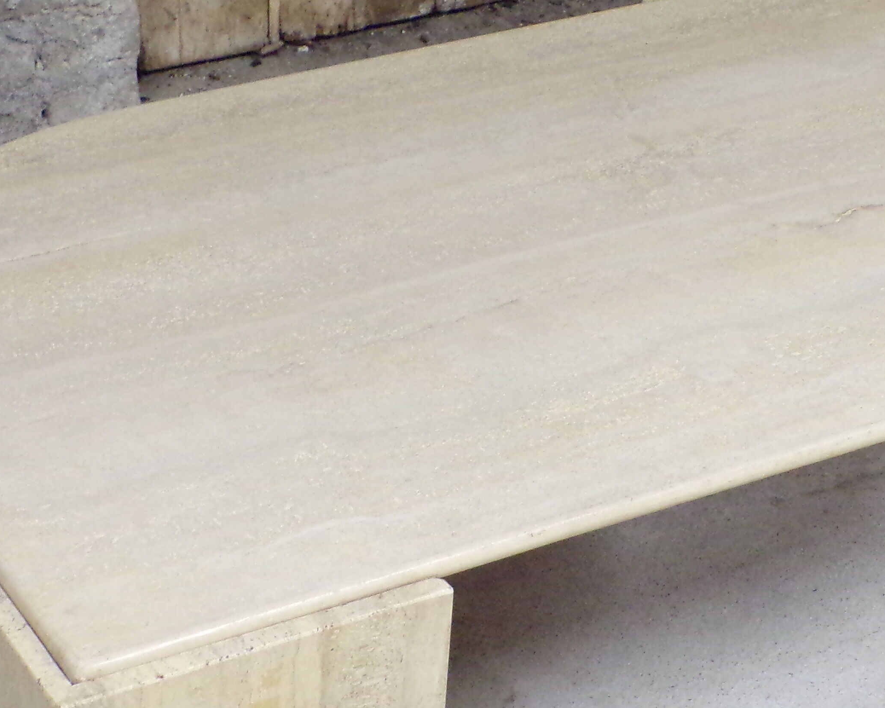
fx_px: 2384
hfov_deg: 21.0
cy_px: 483
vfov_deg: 16.8
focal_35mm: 91
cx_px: 509
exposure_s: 1/20
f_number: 3.4
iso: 530
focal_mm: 7.6
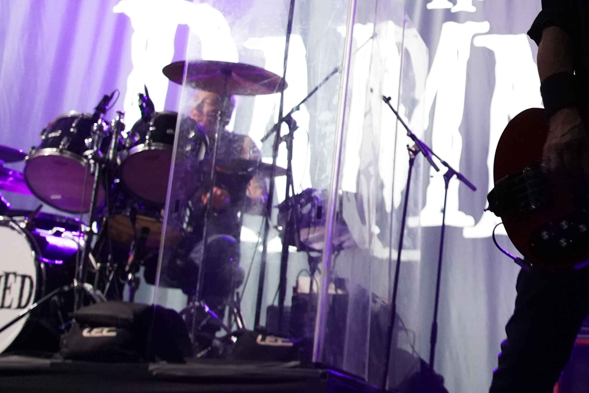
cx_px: 661
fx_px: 1407
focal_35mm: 86
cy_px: 42
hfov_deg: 22.2
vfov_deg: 15.7
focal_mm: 37
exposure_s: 1/160
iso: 6400
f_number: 4
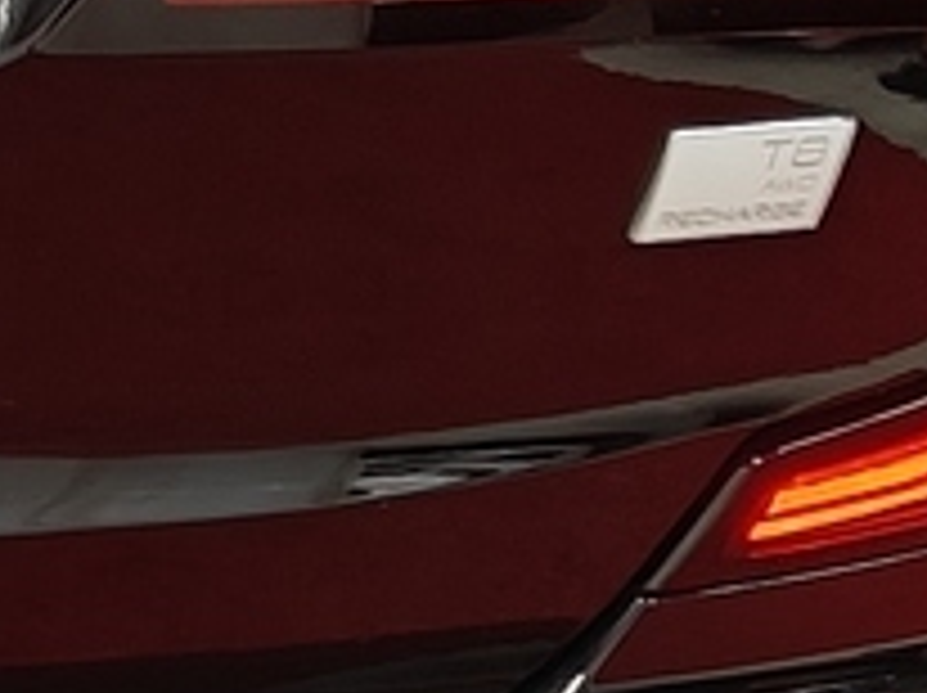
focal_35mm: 224
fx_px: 5992
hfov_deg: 8.2
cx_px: -1264
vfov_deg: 6.6
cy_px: 76
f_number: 1.8
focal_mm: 5.59
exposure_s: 1/50
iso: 80
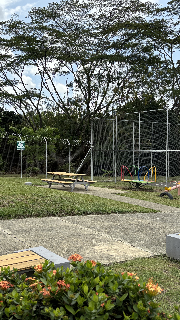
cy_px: 161
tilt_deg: -1.1
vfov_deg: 52.8
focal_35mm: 38
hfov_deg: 30.7
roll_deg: -0.5
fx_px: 322
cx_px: 46
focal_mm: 5.96
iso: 50
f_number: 1.6
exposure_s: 1/1616
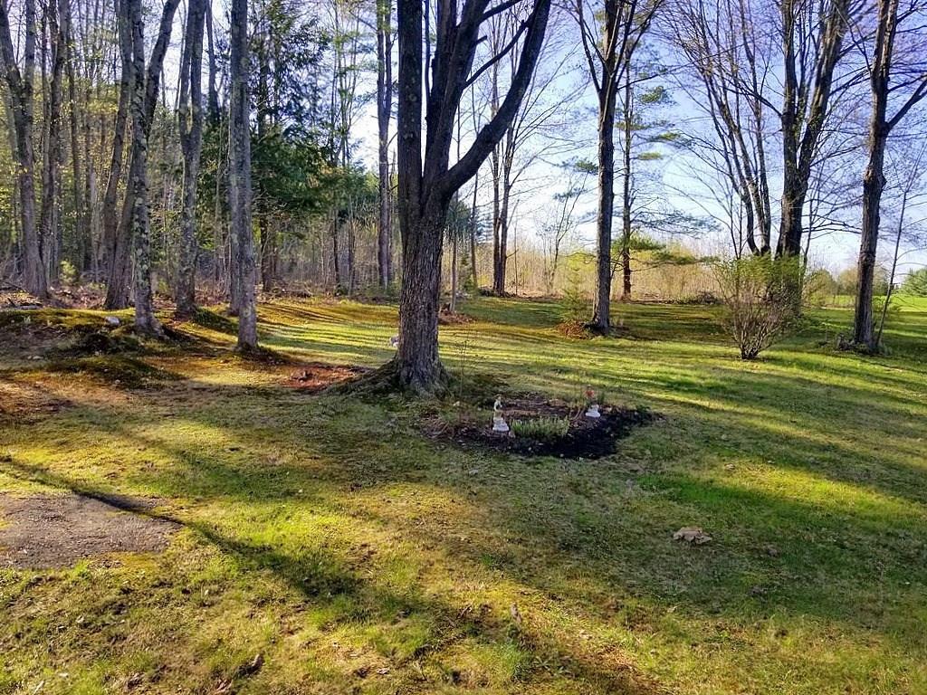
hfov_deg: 67.3
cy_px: 348
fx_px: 696
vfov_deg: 53.1
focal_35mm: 26
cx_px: 464
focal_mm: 4.25
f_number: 1.7
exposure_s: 1/894
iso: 50
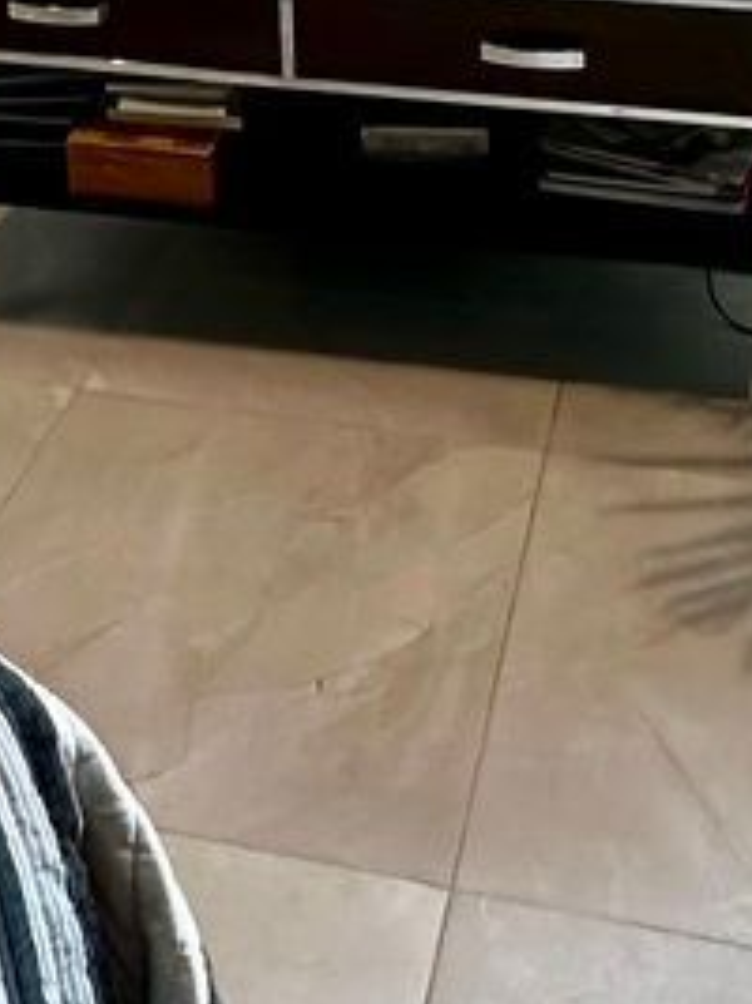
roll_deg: +1.6
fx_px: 1826
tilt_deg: -3.3
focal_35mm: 63
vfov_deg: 23.3
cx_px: 316
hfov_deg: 23.2
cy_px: -583
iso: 400
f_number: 2.2
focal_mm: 2.22
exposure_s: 1/60
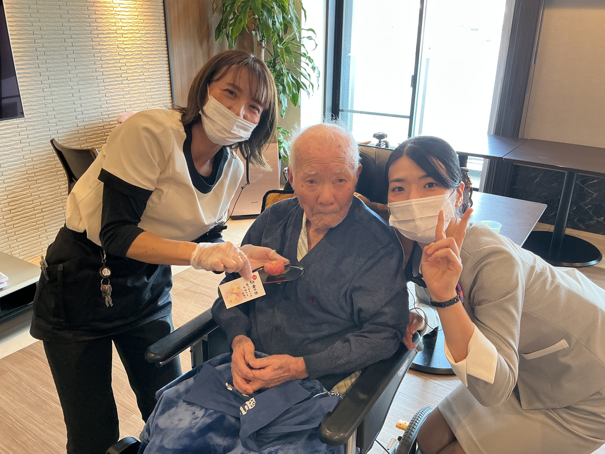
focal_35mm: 29
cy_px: 227
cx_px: 302
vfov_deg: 48.2
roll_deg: -0.4
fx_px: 507
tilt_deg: -21.3
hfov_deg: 61.7
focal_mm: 3
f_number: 1.8
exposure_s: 1/50
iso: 100
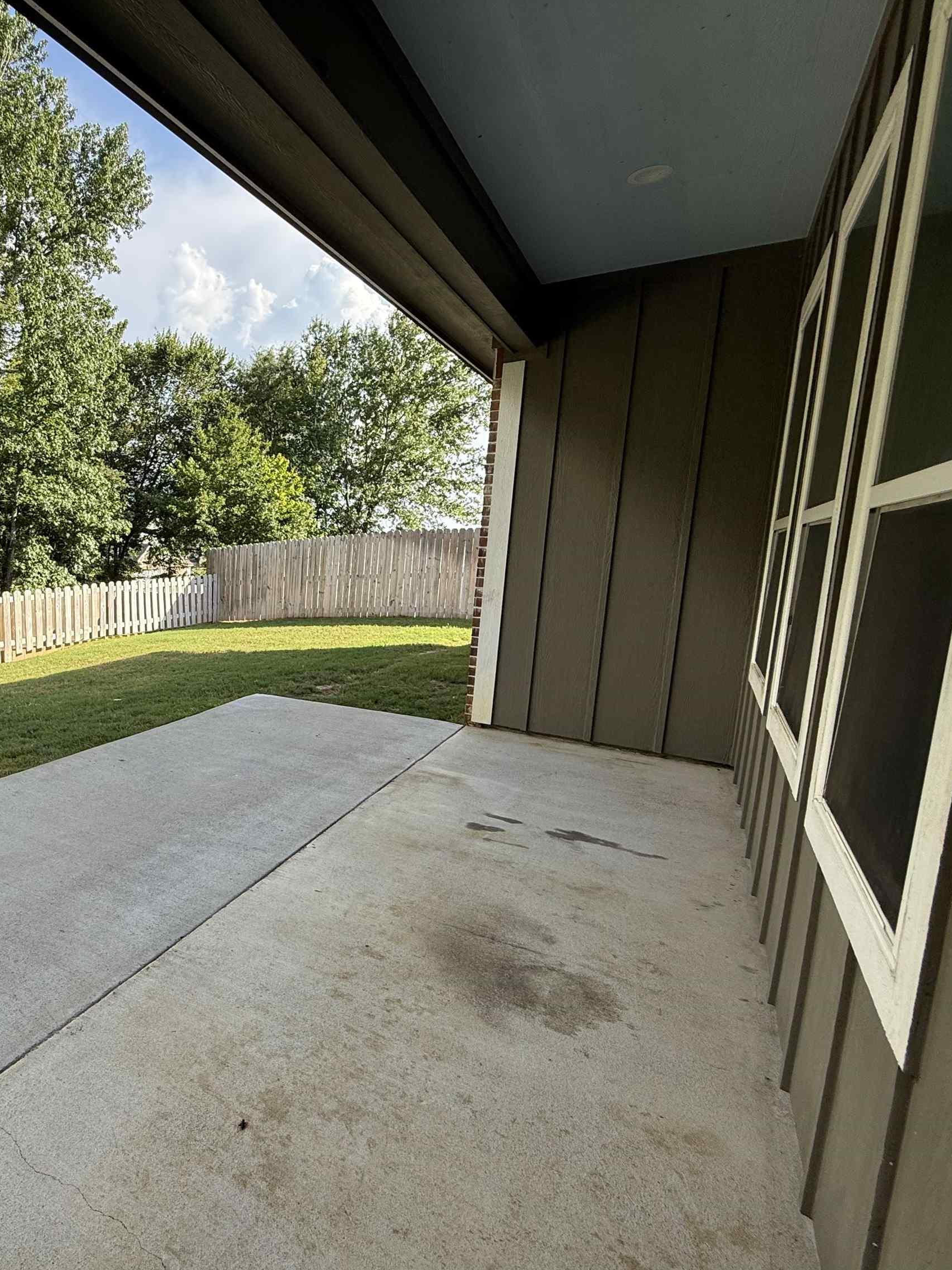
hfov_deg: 62.7
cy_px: 636
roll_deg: -1.7
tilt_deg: -7.5
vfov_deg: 84.7
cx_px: 187
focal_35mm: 19
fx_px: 697
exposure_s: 1/486
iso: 50
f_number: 2.2
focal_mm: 2.22
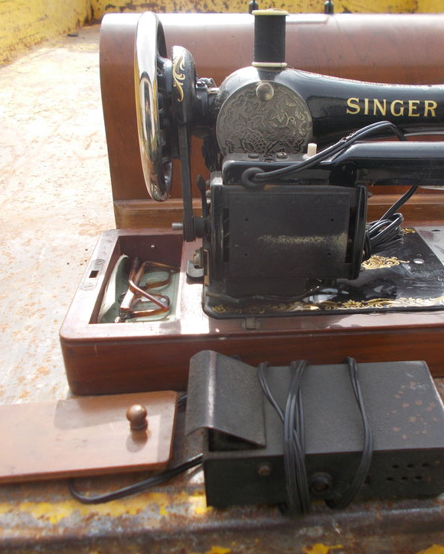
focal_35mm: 35
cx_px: 276
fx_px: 575
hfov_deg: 41.9
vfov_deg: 51.5
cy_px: 277
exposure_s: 1/400
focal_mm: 4.6
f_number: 3.2
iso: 80
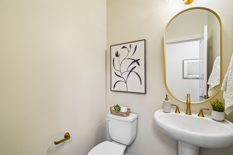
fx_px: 104
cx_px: 116
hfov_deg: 96.7
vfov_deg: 73.7
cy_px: 78
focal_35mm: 16
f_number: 8
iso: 1600
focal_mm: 16
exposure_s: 1/15
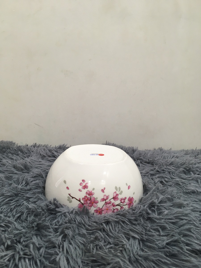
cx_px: 100
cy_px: 134
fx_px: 225
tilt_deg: -13.2
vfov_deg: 61.7
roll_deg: -0.3
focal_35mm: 29
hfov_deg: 48.2
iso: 64
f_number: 2.2
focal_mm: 4.15
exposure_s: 1/33
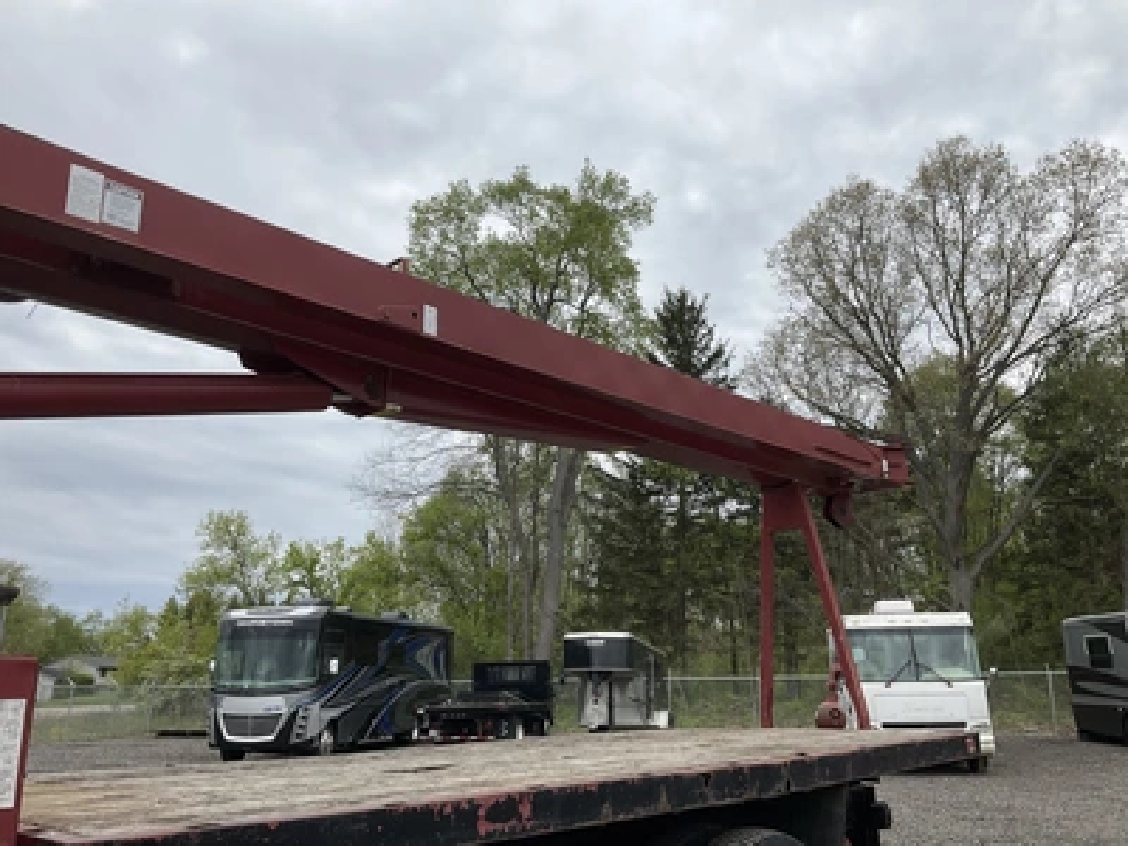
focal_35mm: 29
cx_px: 564
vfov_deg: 48.2
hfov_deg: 61.7
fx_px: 945
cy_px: 423
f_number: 1.8
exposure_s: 1/1730
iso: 25
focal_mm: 3
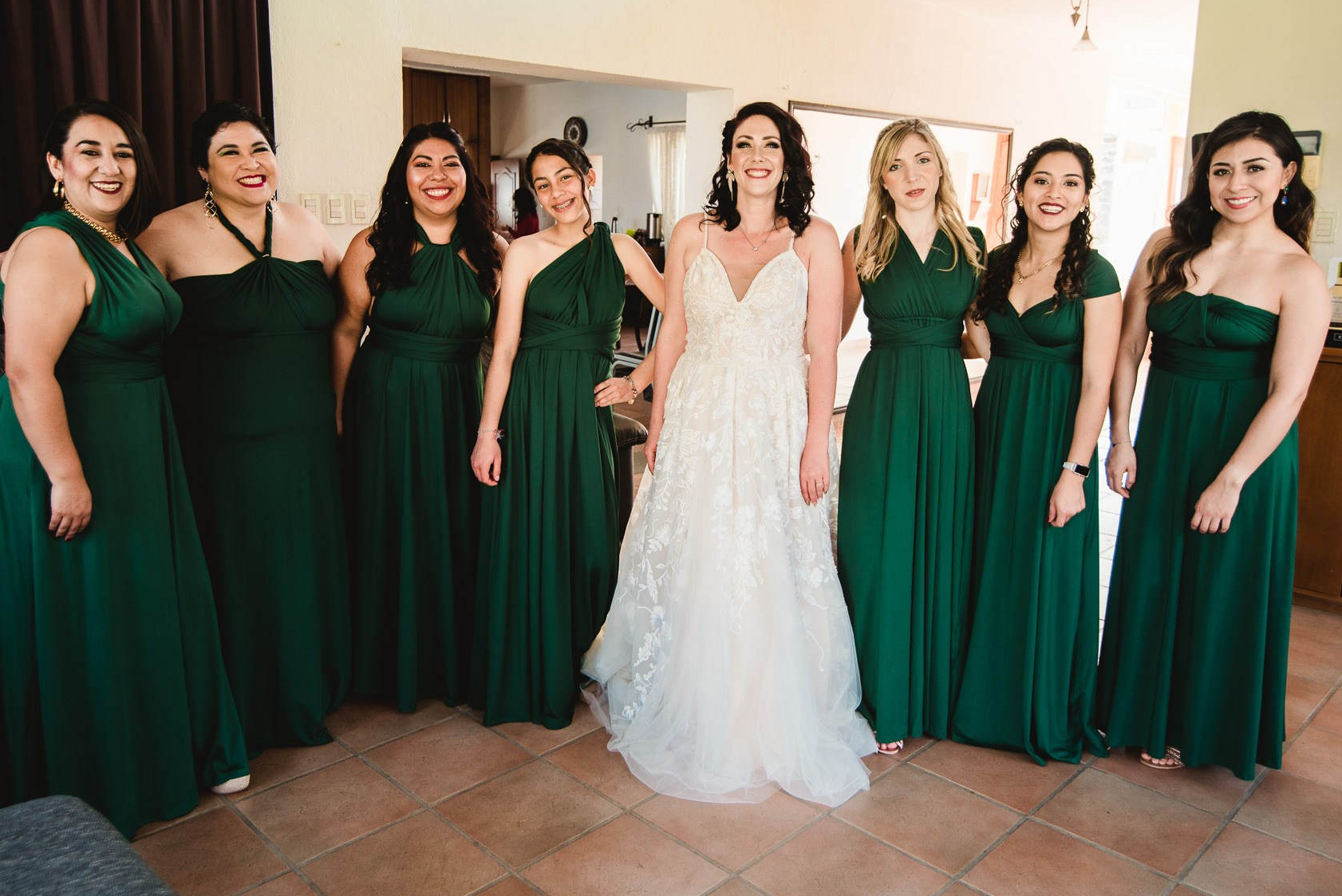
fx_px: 1044
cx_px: 652
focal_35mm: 28
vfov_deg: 46.3
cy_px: 377
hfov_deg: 65.4
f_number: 3.2
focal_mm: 23
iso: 400
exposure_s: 1/200
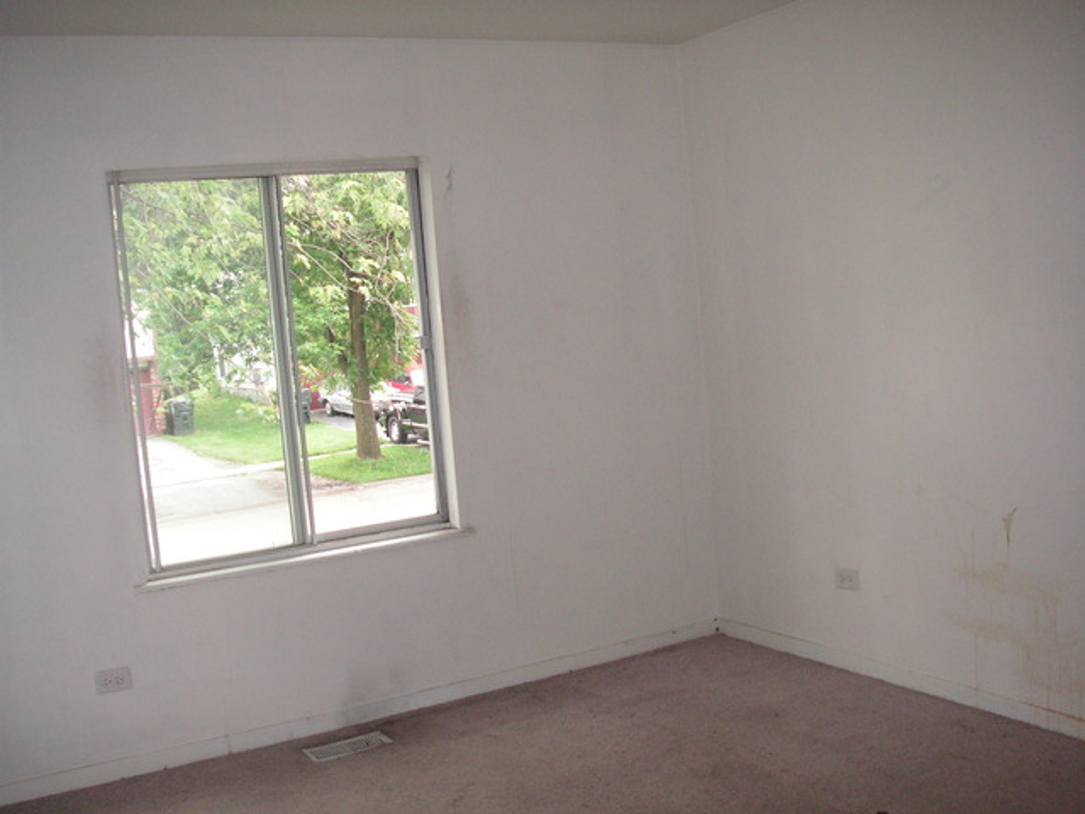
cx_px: 542
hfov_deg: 49.0
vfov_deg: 37.7
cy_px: 407
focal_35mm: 38
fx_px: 1191
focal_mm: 6.3
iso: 160
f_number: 3.3
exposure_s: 1/45
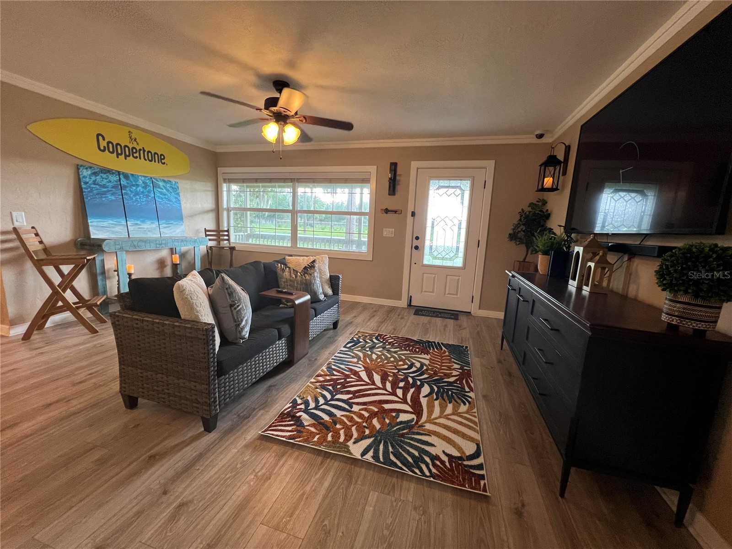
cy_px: 274
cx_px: 366
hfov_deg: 106.2
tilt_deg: -9.5
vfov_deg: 89.9
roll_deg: -2.2
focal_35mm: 13
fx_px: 275
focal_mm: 1.57
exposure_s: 1/60
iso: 250
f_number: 1.8
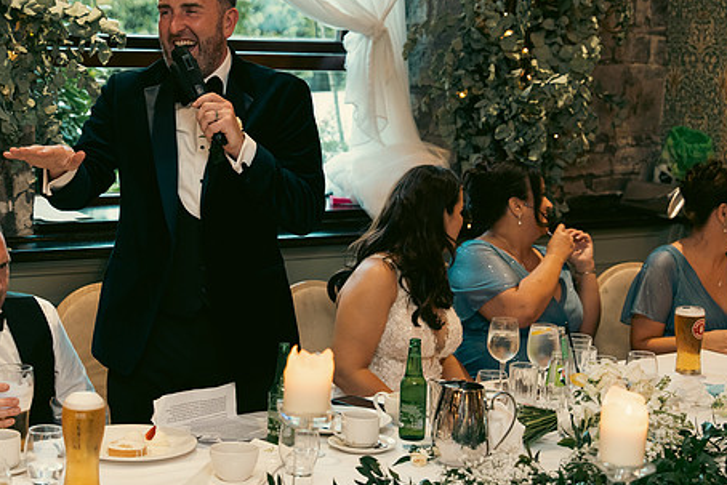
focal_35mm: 78
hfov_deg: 26.0
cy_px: 183
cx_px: 343
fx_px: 1576
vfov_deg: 17.5
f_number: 3.5
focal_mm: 61
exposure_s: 1/160
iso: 2500
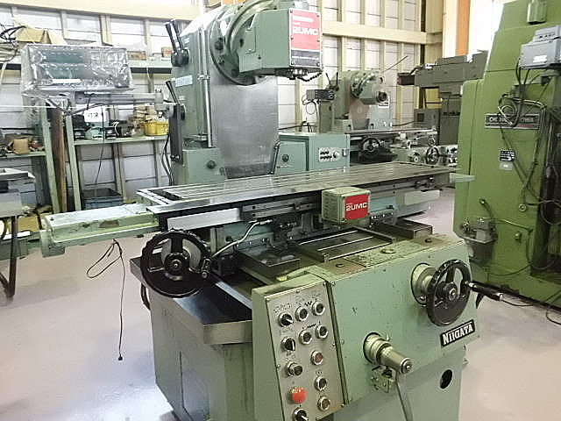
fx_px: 421
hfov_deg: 67.3
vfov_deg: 53.1
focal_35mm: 26
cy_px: 210
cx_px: 280
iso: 800
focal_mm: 4.6
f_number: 3.2
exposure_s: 1/50
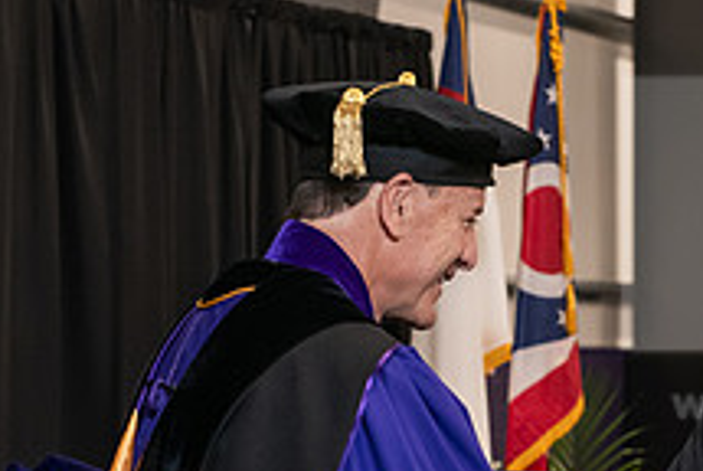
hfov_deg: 12.3
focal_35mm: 167
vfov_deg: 8.2
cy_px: 473
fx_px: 3266
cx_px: 523
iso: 2000
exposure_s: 1/125
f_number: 5
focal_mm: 62
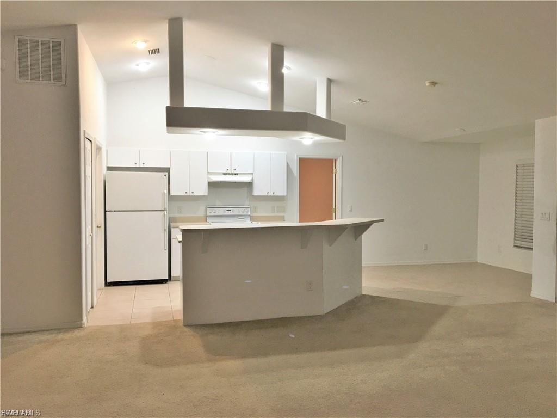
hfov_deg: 61.7
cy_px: 209
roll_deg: -0.6
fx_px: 467
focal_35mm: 29
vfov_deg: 48.2
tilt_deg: -2.4
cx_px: 278
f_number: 2.2
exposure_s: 1/30
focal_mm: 4.15
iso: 80
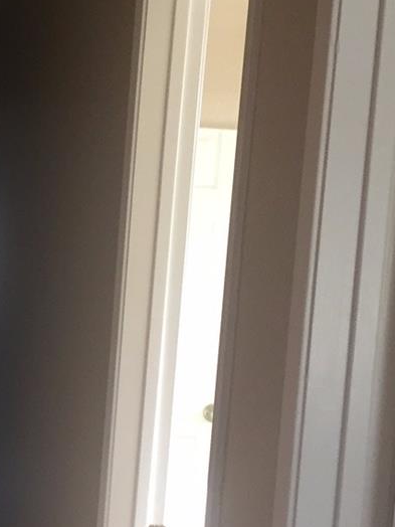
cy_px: 365
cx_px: -73
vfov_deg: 23.4
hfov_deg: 17.0
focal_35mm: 83
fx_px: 1263
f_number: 2.2
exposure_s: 1/30
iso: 100
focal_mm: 4.15
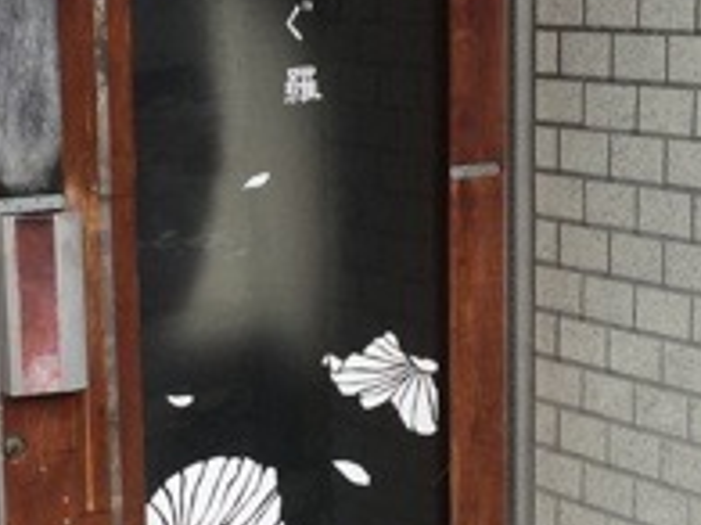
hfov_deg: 19.3
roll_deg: -0.5
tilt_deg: -11.9
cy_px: 345
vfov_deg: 14.5
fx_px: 2064
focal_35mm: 102
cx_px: 280
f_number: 2.4
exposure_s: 1/60
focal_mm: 3.3
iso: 25
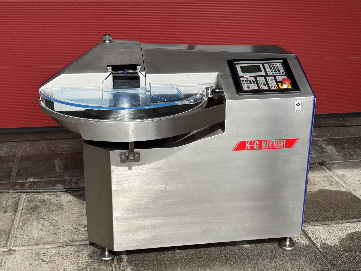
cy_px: 136
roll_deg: +0.2
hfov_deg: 39.7
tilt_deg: -19.0
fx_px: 501
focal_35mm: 48
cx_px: 180
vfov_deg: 30.3
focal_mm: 6.76
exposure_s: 1/2045
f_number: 1.78
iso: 64
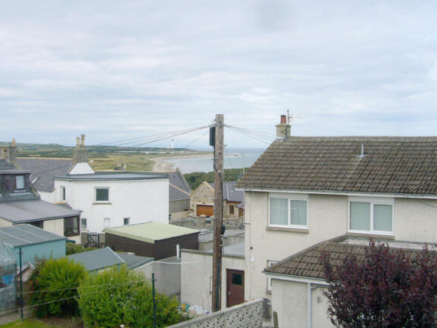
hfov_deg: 38.9
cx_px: 221
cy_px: 164
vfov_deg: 29.7
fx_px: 618
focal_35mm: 49
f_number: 6.3
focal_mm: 5.7
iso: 80
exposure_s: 1/250
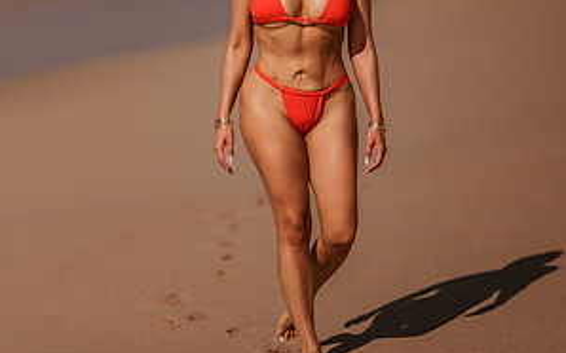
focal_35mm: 208
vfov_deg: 6.3
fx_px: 3207
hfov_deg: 10.1
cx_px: 283
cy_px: 89
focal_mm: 135
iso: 50
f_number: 1.8
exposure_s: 1/8000
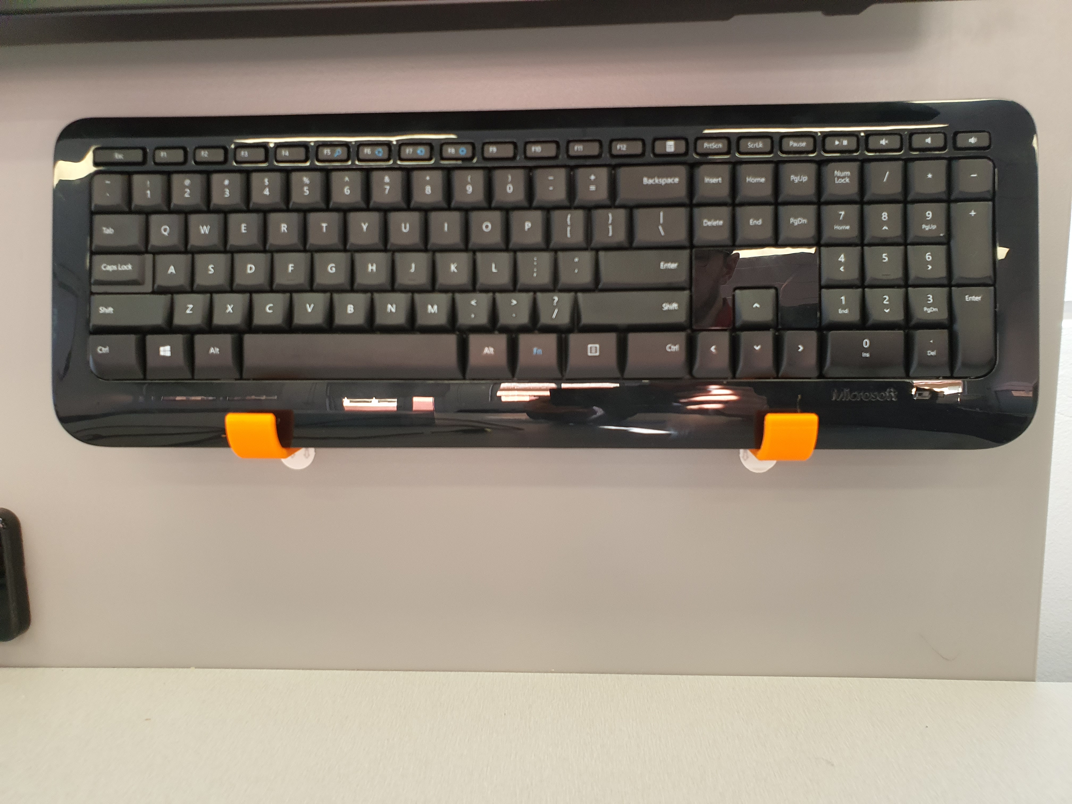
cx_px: 536
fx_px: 805
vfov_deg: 53.1
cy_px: 402
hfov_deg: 67.3
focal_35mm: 26
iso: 320
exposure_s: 1/100
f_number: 2.4
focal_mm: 4.3
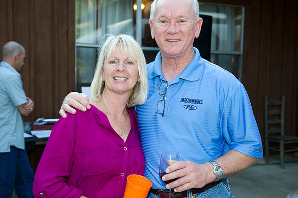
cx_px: 149
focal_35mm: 45
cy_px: 99
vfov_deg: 29.8
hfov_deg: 43.6
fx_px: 372
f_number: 4.5
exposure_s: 1/125
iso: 320
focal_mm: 45
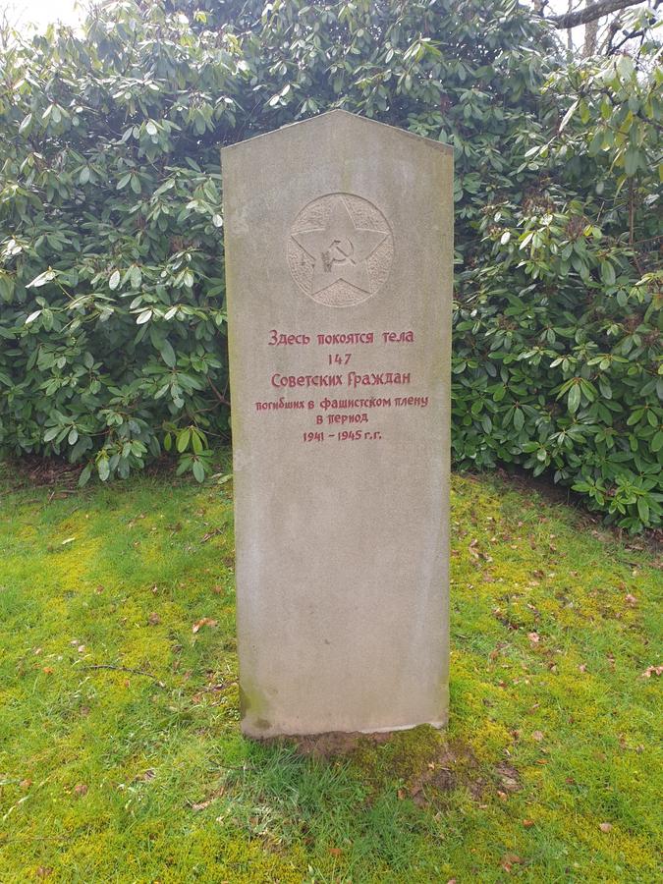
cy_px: 442
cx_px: 332
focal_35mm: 26
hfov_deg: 53.1
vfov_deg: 67.3
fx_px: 664
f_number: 2.4
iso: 50
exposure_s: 1/111
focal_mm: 4.3
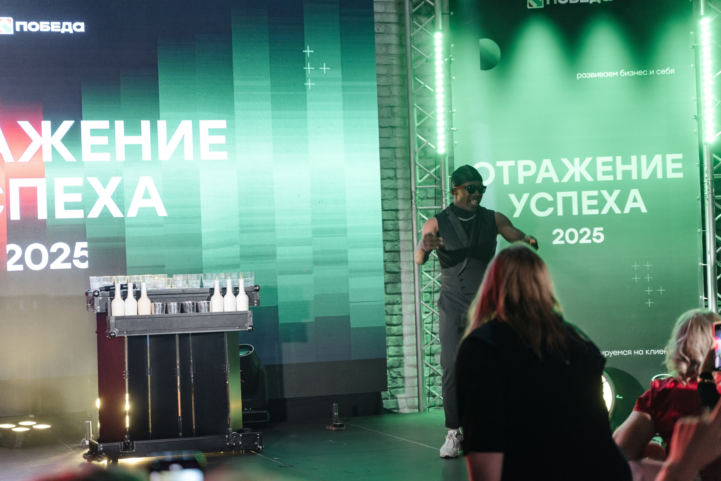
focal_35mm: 75
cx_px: 360
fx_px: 1502
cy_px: 240
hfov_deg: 27.0
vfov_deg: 18.2
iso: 2000
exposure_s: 1/160
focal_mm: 75
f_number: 3.5
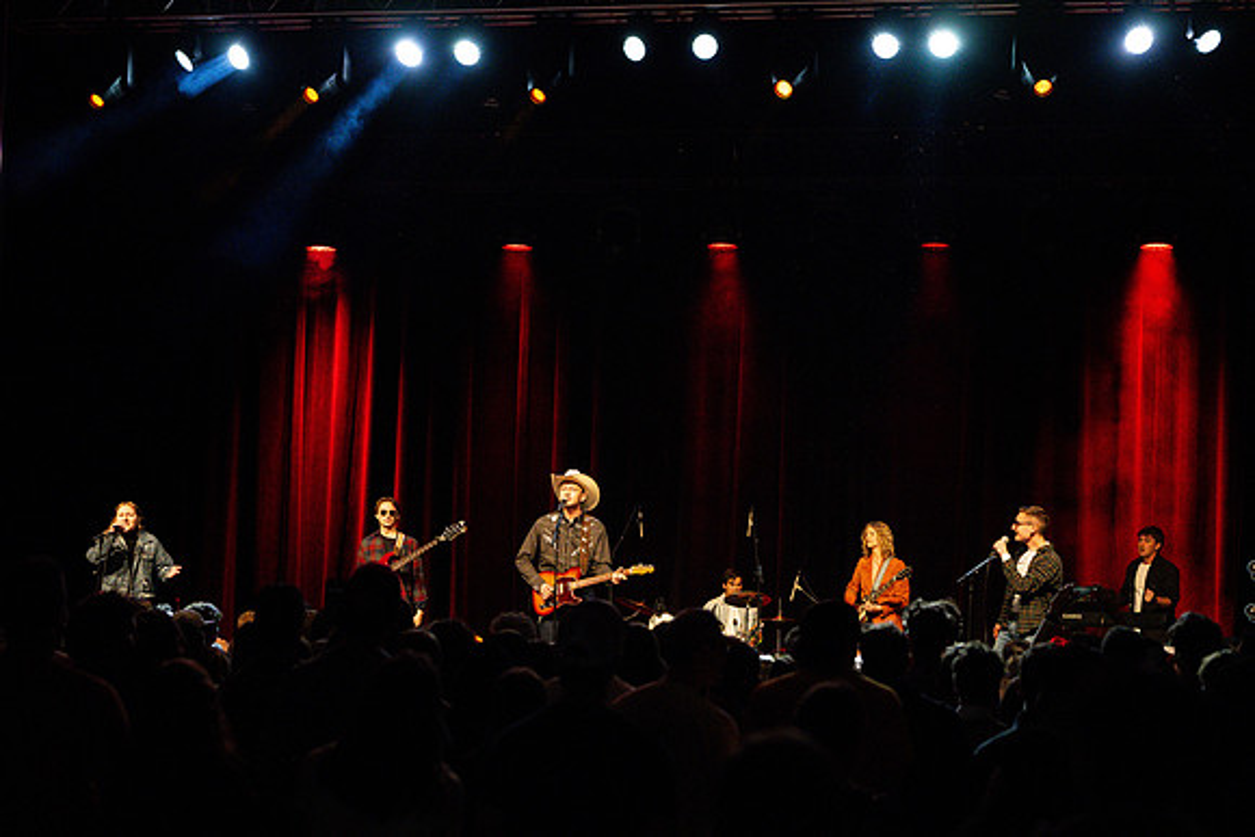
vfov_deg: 19.5
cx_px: 628
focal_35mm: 70
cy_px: 418
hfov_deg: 28.8
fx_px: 2441
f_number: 2.8
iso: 6400
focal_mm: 70
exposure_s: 1/500
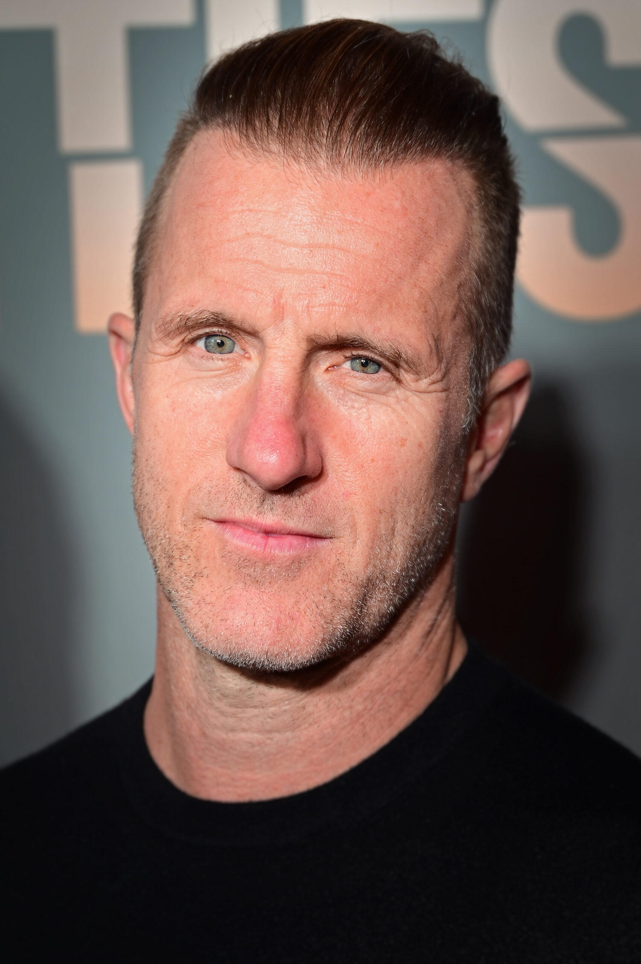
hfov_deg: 14.1
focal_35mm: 97
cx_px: 320
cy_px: 482
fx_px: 2594
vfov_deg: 21.0
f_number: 6.3
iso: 1800
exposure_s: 1/100
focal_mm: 97
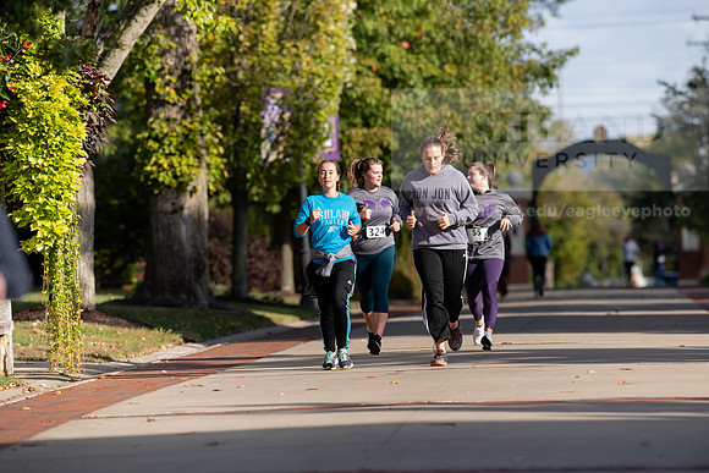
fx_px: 5909
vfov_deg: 4.6
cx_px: 354
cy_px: 236
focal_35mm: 300
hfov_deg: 6.9
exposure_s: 1/640
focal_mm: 300
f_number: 5
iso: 250
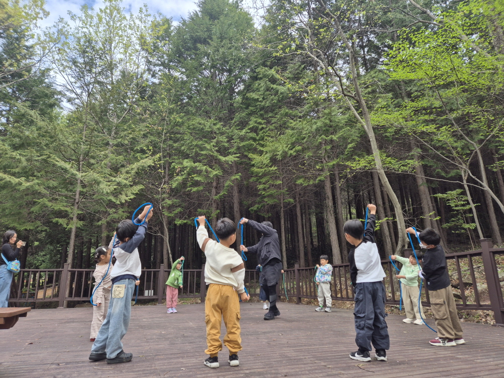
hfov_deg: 73.9
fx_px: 335
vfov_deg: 58.9
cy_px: 189
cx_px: 252
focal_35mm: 23
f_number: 1.8
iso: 25
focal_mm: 5.4
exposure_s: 1/714
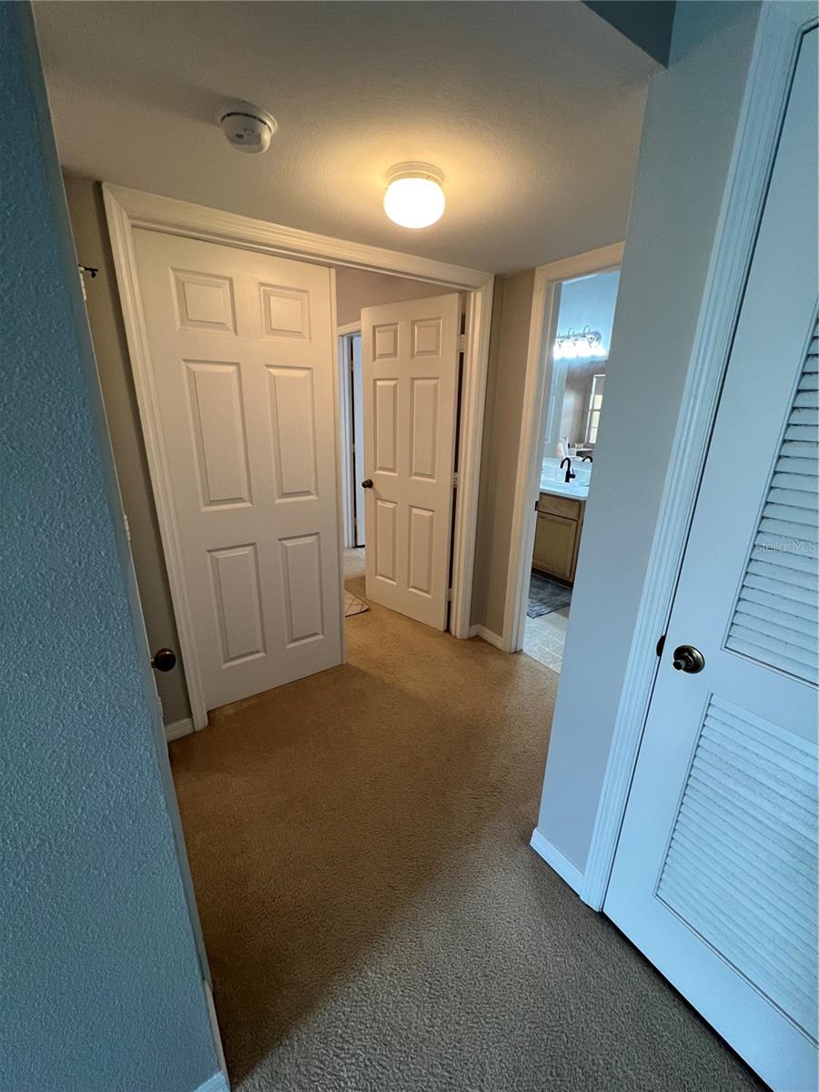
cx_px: 410
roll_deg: -1.3
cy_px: 546
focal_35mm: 13
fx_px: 410
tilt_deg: -18.1
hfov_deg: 89.9
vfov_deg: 106.2
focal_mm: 1.57
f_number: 1.8
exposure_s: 1/60
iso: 250
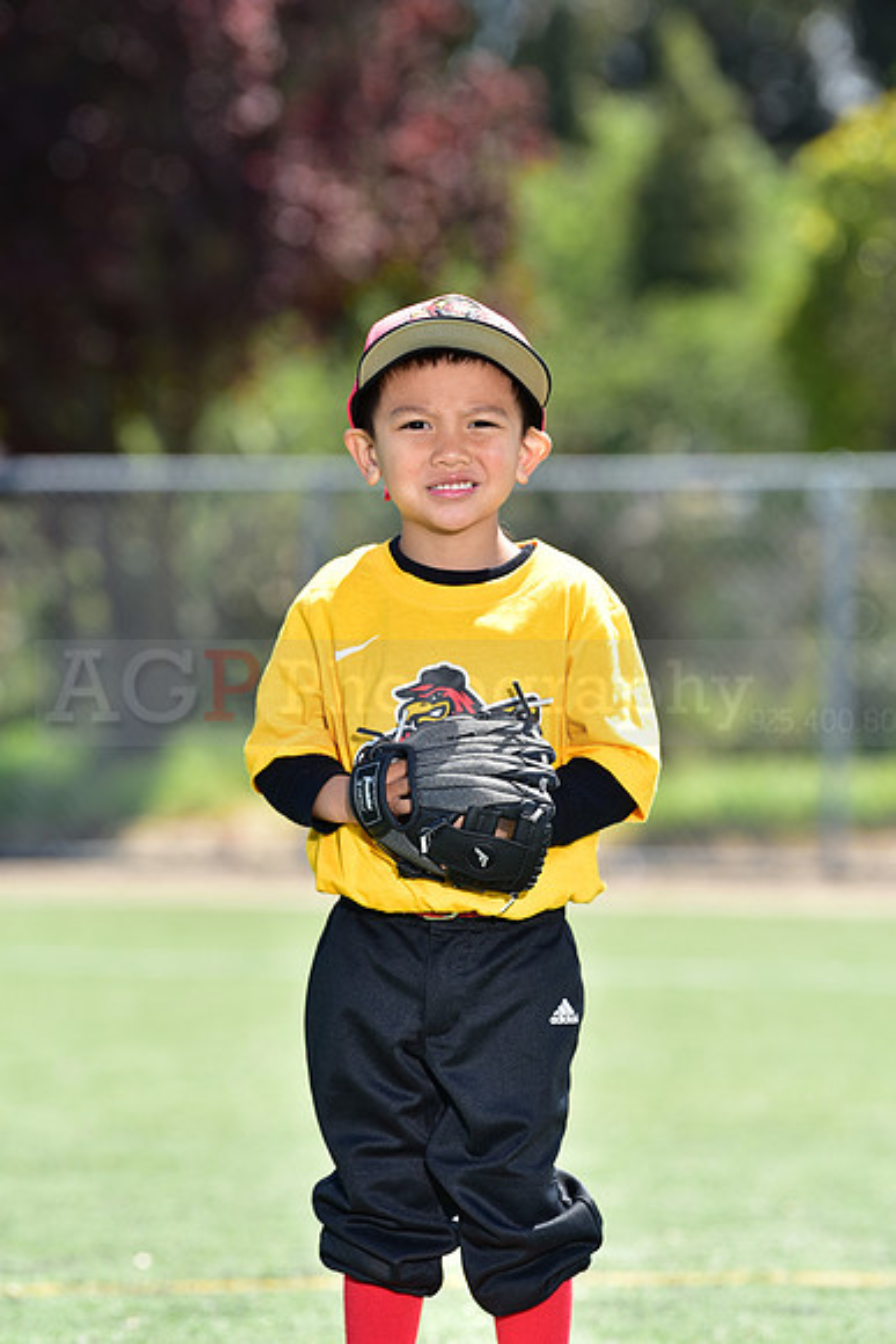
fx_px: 7462
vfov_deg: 10.3
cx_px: 448
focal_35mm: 200
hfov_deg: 6.9
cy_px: 672
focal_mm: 200
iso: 80
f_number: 5
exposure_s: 1/200
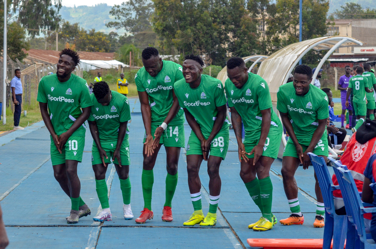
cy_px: 124
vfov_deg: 9.6
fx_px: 1485
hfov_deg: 14.4
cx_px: 188
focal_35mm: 142
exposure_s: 1/800
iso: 1000
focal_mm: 95
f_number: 7.1
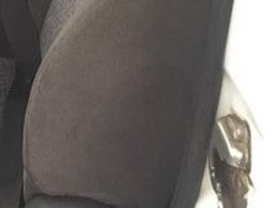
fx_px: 813
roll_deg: -0.7
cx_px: -123
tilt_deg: -22.2
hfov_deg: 17.7
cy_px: -105
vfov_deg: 13.7
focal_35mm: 101
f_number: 2.2
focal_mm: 4.15
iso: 64
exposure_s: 1/33
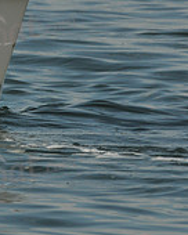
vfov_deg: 1.3
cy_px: -10
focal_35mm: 1443
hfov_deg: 1.1
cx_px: -189
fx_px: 10036
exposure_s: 1/640
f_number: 10
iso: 200
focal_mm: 300
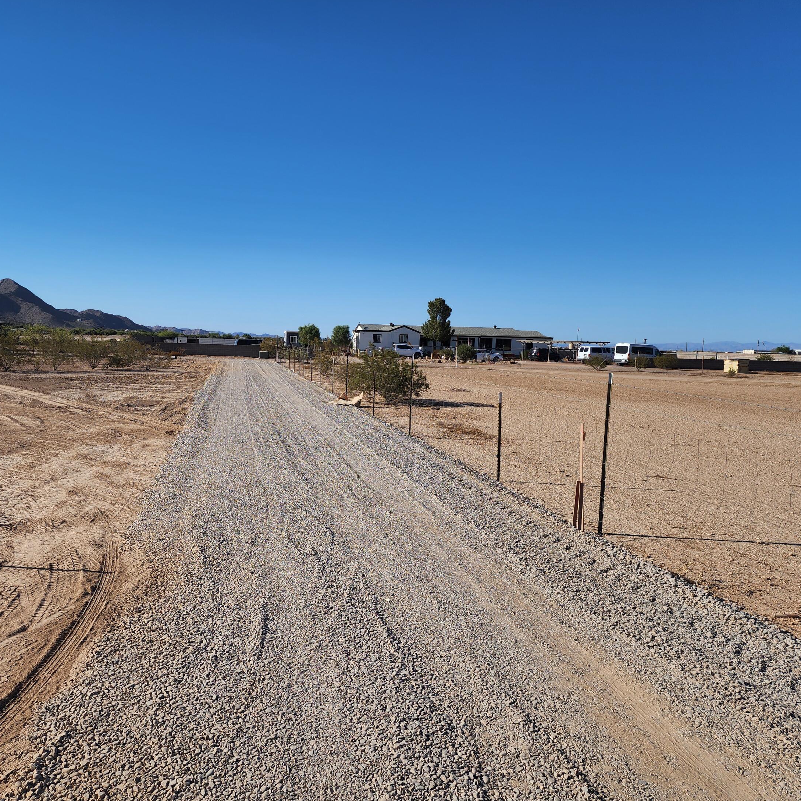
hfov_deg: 56.8
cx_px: 314
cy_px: 404
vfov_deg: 57.3
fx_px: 733
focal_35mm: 28
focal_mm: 6.4
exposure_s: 1/1418
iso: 12
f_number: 1.8
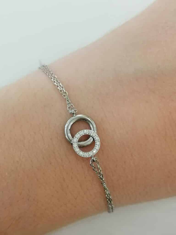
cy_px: 118
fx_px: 346
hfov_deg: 28.6
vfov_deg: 37.5
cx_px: 88
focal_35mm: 51
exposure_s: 1/50
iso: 125
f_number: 1.8
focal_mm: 4.75
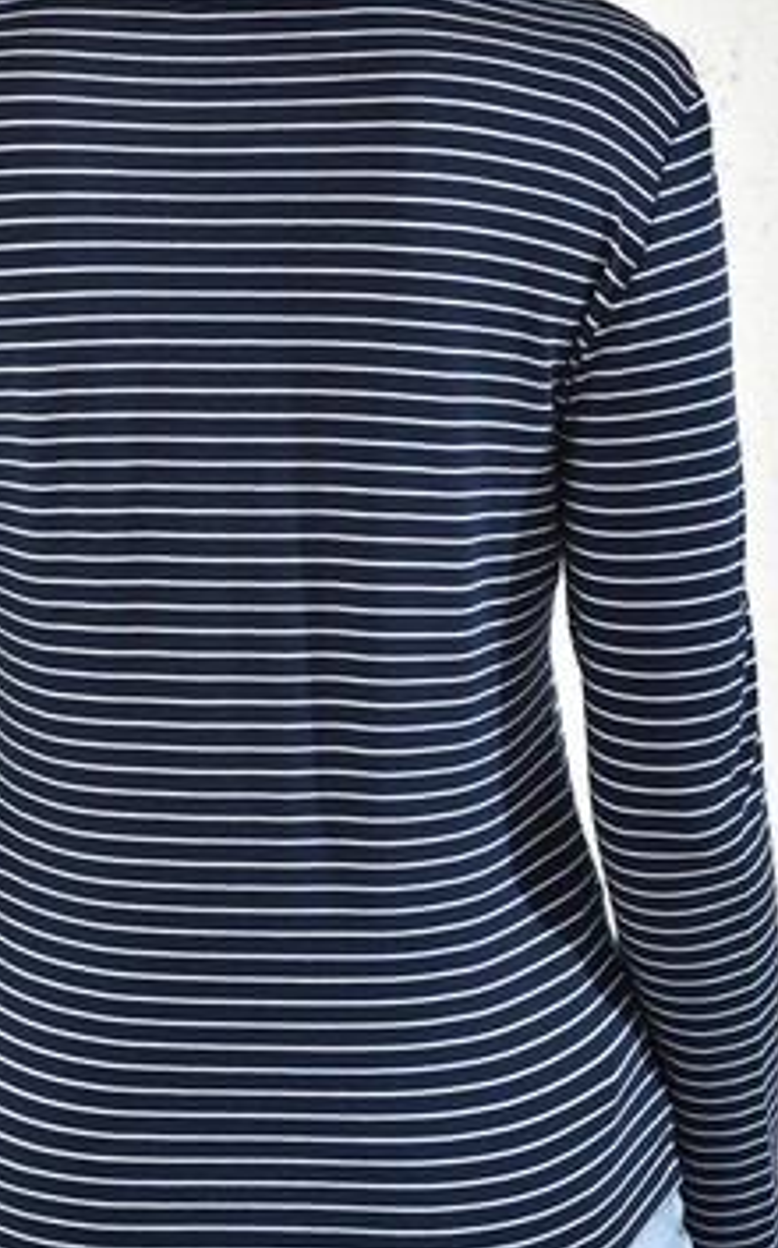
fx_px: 3535
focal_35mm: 104
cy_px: 389
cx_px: 205
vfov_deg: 19.9
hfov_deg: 12.5
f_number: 7.1
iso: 100
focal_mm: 48
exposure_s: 1/160
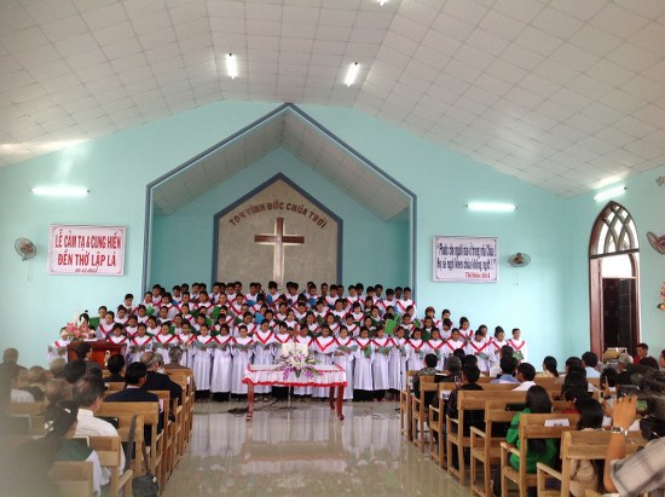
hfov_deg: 52.7
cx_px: 332
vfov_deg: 40.6
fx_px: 671
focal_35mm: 35
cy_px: 248
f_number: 2.4
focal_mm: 4.28
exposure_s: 1/120
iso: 100
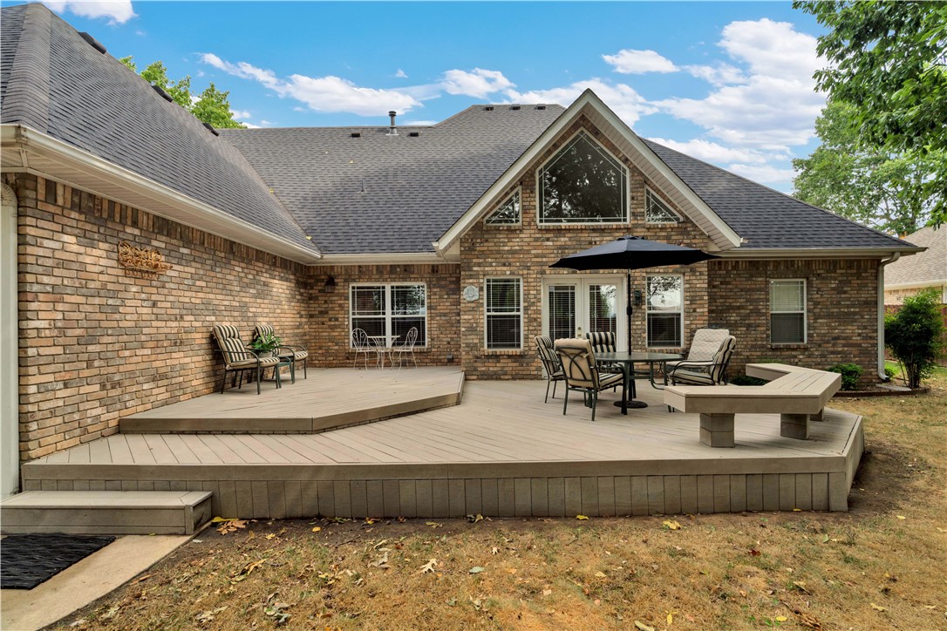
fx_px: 421
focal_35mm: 16
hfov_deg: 96.7
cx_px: 474
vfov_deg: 73.7
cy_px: 316
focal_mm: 16
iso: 80
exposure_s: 1/100
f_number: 8
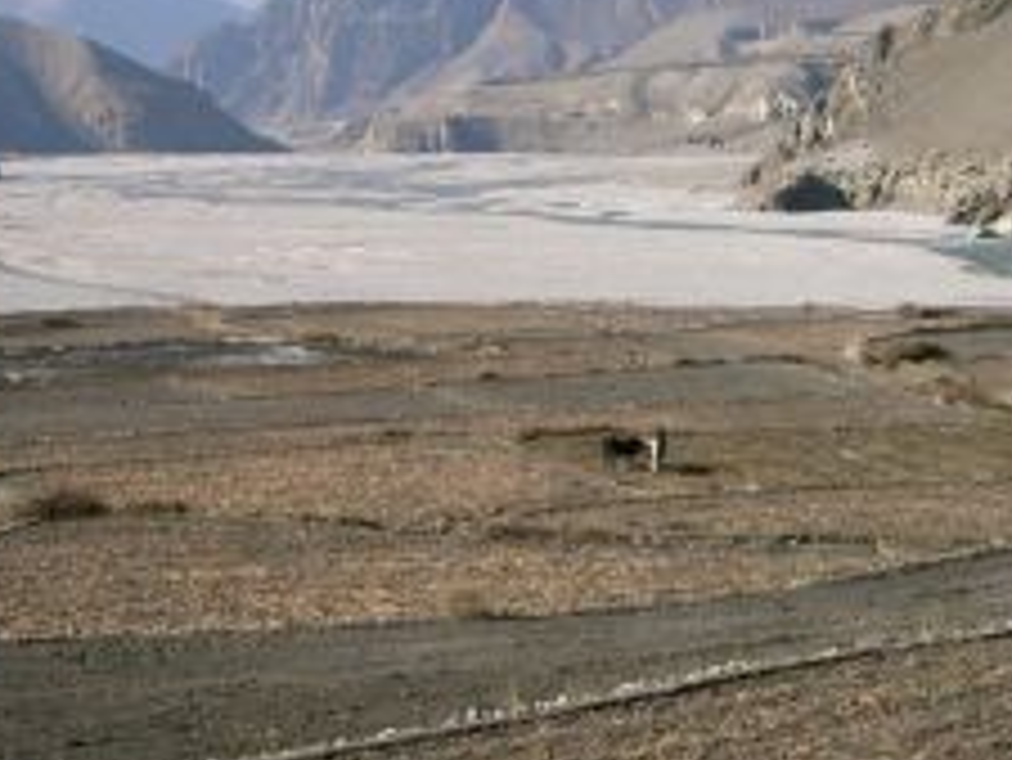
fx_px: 2165
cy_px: 184
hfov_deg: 26.2
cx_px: 389
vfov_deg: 19.8
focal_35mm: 74
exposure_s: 1/640
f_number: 4.8
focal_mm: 8
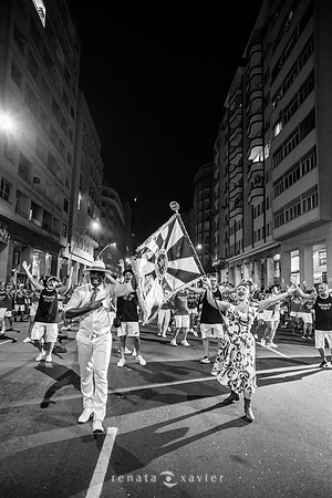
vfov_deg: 73.7
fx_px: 332
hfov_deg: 53.1
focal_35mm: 24
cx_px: 166
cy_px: 249
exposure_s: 1/200
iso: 5000
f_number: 2
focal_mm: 24
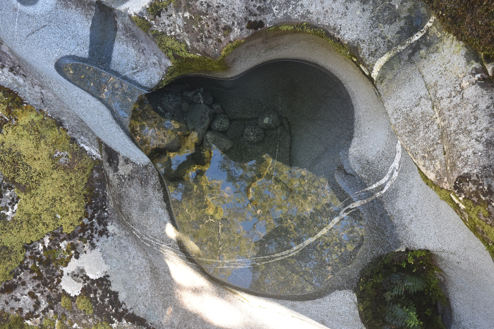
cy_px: 164
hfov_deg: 30.5
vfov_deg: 20.6
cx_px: 247
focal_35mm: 66
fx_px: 906
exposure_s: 1/60
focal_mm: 44
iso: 640
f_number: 5.6
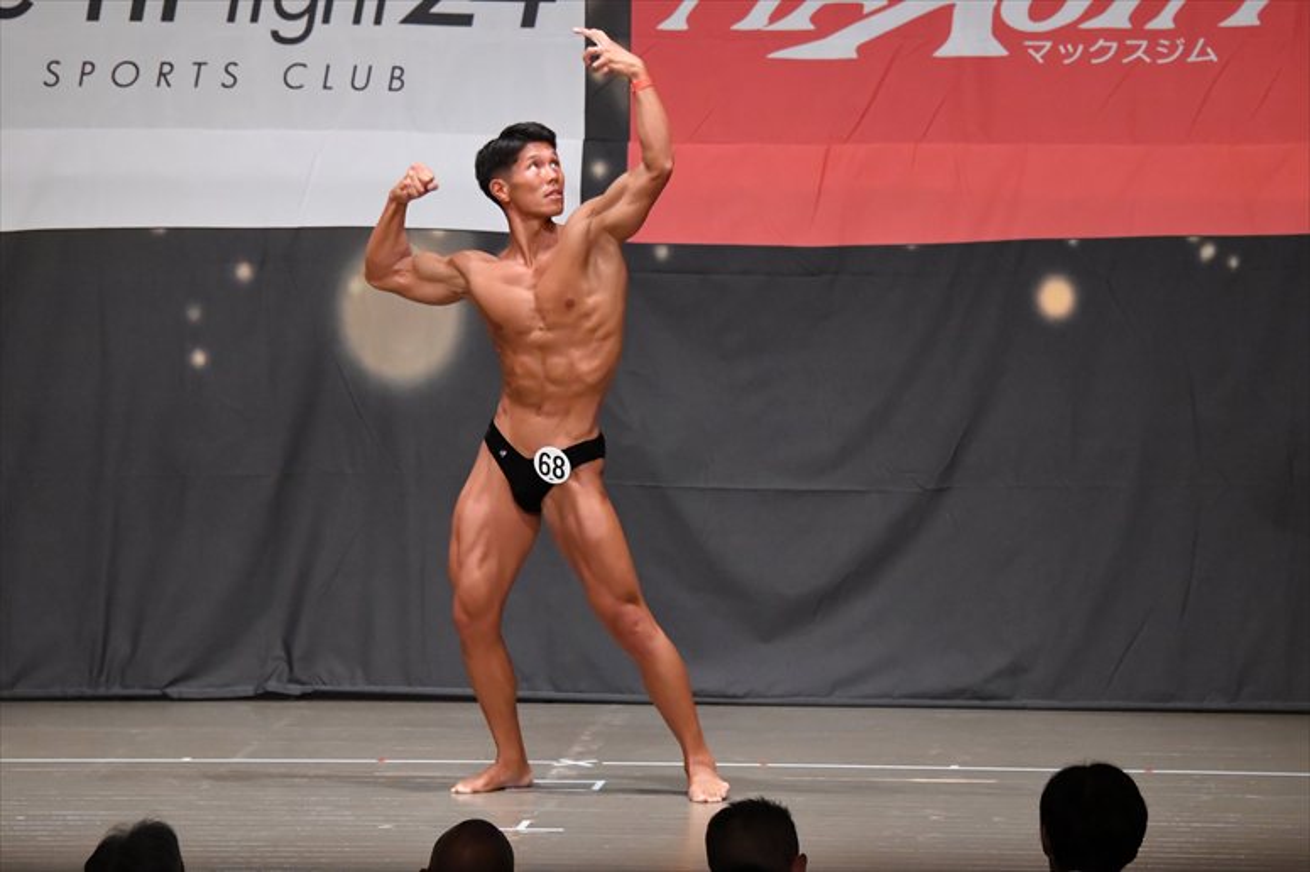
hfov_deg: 10.2
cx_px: 655
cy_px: 436
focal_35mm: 202
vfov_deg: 6.8
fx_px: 7347
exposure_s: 1/400
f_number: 5.6
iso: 6400
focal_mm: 135
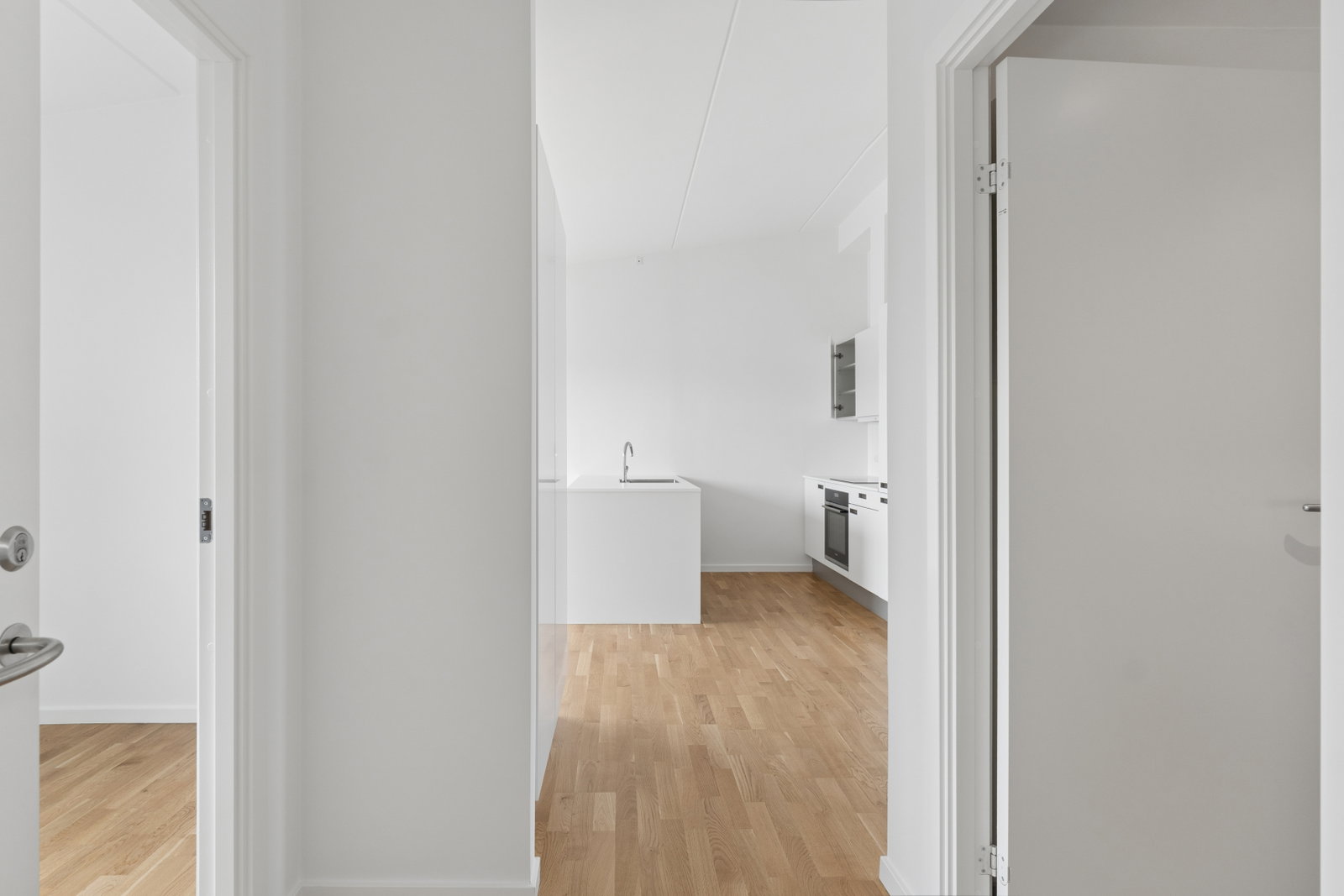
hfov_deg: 87.7
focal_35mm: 19
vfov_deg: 65.3
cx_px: 672
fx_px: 700
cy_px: 448
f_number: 8
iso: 200
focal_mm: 12.5
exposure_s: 1/40
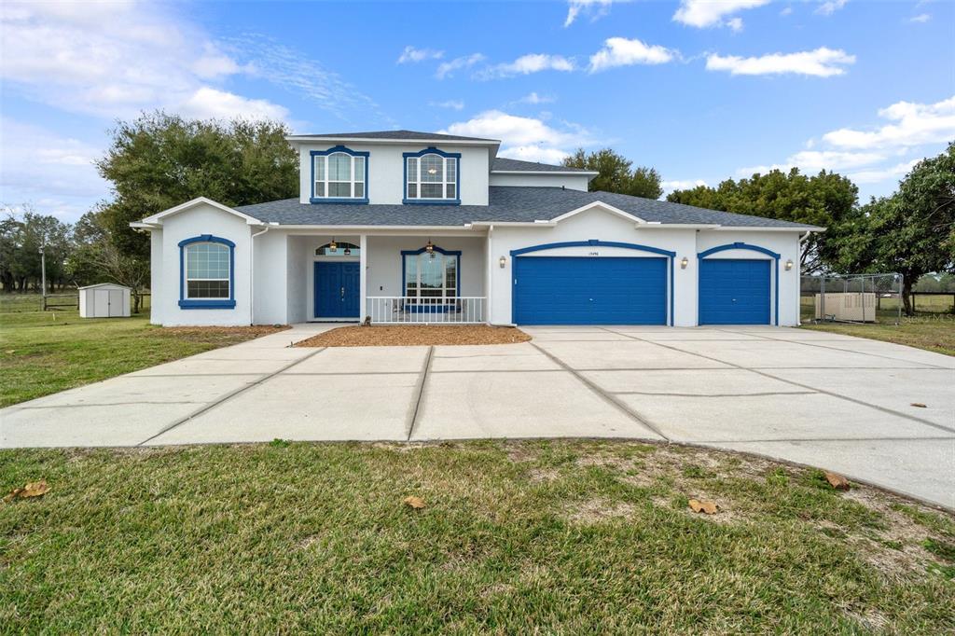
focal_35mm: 18
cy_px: 318
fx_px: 477
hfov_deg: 90.0
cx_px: 478
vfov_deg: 67.3
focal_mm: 18
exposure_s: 1/320
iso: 640
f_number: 8
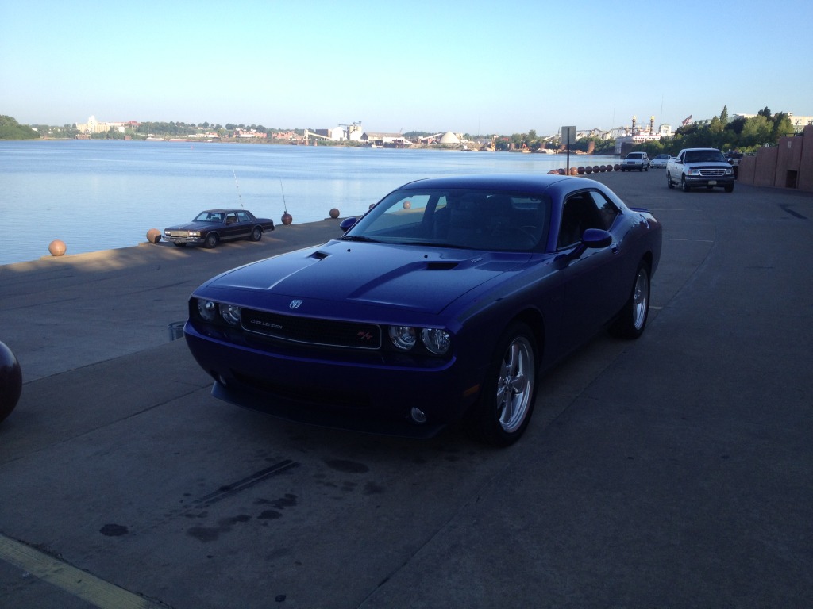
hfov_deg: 52.6
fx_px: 822
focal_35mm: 35
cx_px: 406
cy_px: 304
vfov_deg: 40.7
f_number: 2.4
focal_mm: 4.3
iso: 64
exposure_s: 1/681
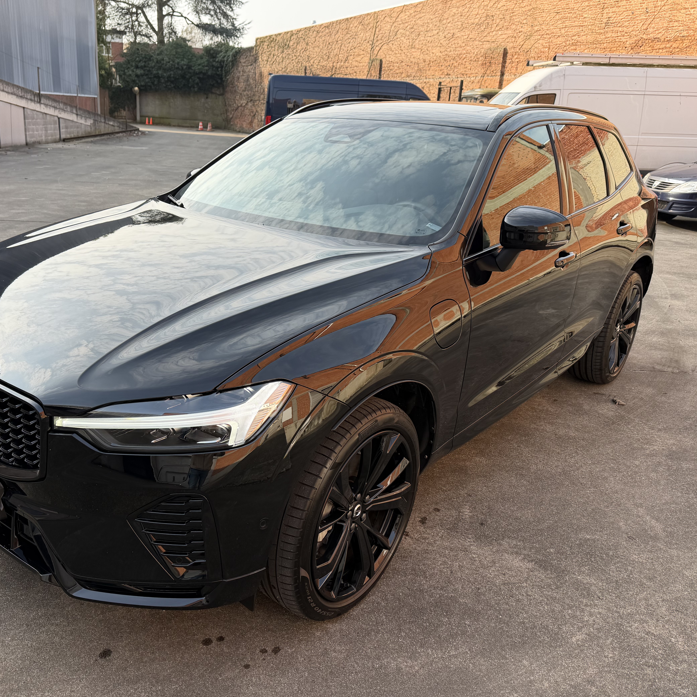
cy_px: 346
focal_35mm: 29
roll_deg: -3.5
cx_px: 290
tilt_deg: -19.4
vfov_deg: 55.6
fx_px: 661
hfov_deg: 55.3
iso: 80
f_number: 1.78
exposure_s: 1/1046
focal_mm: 6.76
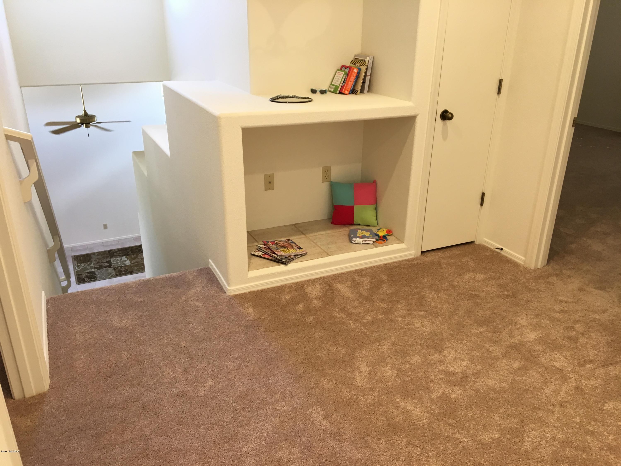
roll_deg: +0.0
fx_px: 520
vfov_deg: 48.2
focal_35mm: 29
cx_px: 310
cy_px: 233
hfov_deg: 61.7
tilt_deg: -22.2
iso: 64
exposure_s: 1/30
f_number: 2.2
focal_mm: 4.15
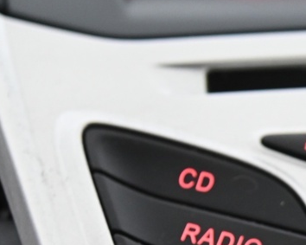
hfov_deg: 9.3
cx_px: 553
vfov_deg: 7.6
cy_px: 403
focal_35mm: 198
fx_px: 1793
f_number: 4
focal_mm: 46
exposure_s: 1/25
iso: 2000
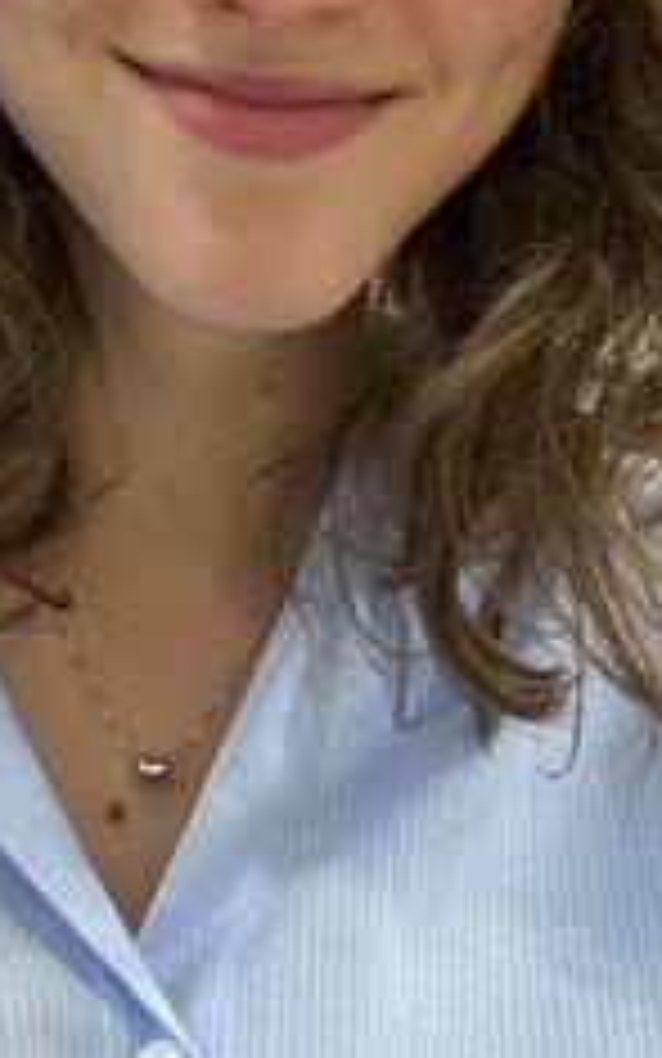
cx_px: 194
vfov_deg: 30.3
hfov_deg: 19.9
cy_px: 135
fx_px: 1875
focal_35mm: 65
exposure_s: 1/33
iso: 320
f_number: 2.2
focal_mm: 2.71
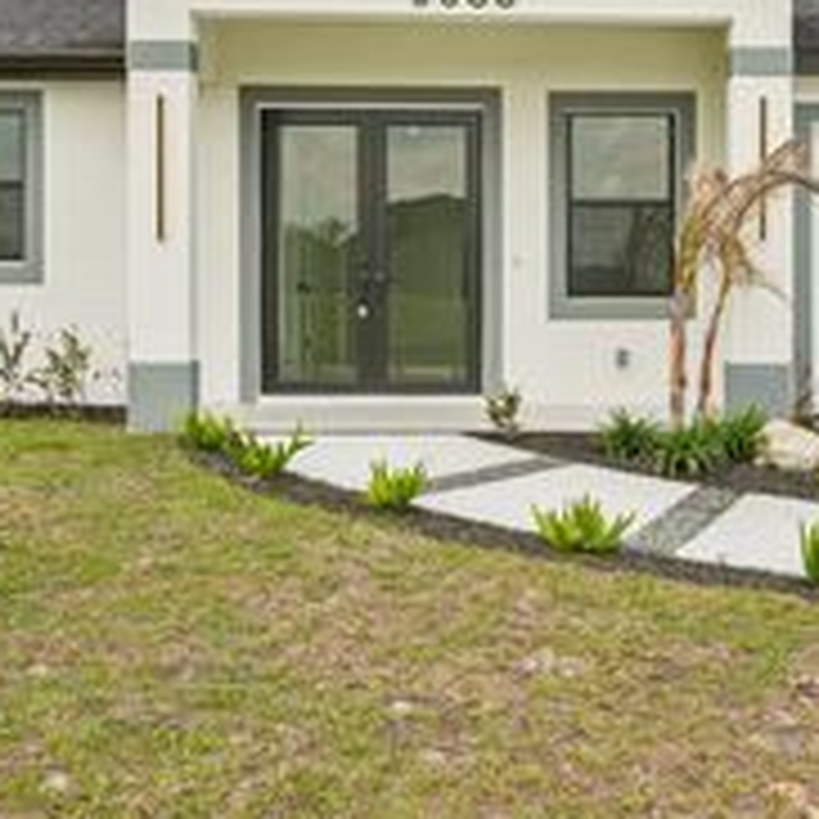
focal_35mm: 42
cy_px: 317
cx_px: 558
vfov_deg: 39.8
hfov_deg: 39.5
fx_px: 1124
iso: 400
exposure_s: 1/1000
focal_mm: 18
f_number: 8
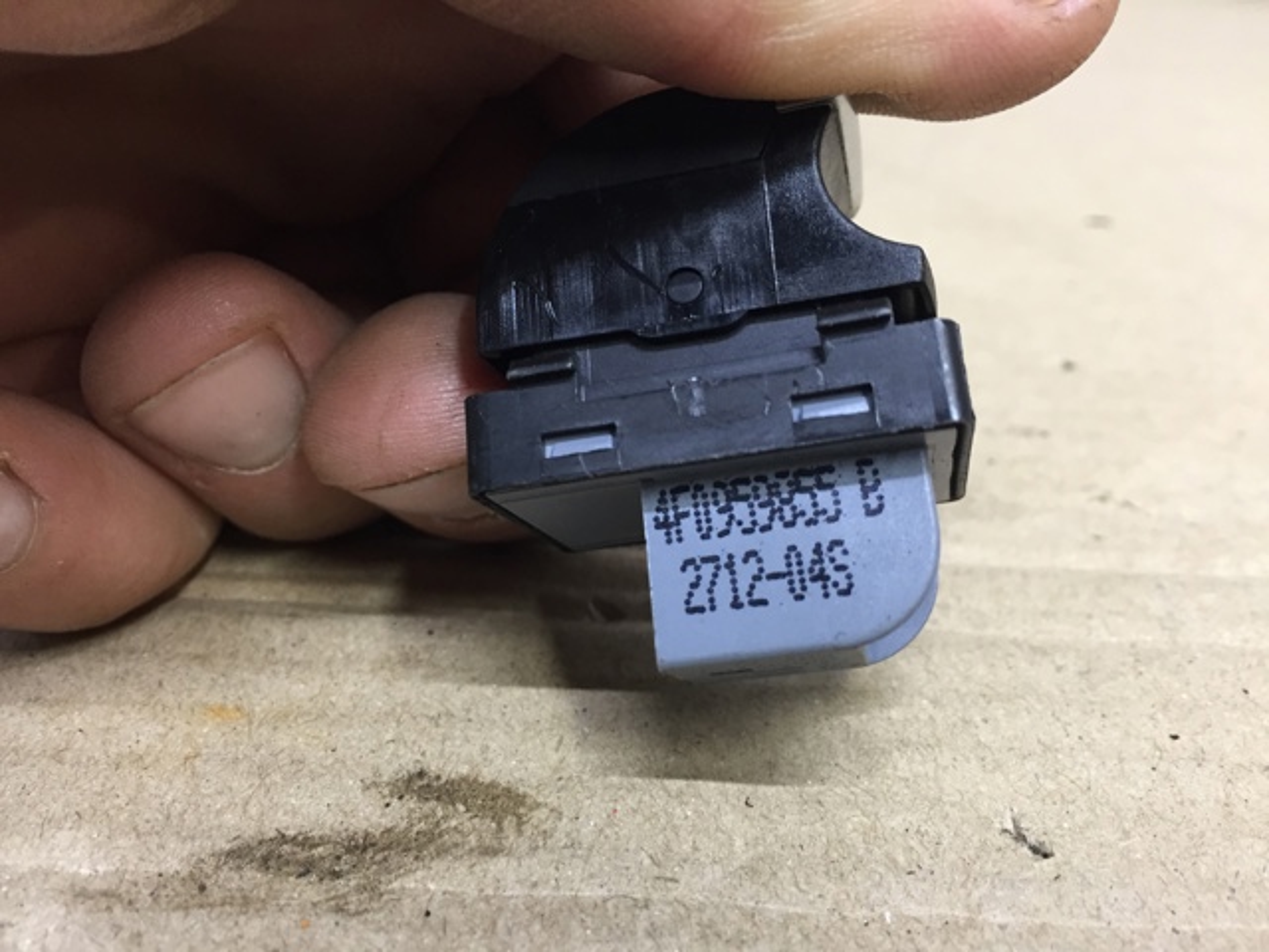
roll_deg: -2.9
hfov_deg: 61.7
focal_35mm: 29
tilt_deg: -28.9
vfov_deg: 48.2
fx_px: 1063
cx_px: 634
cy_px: 476
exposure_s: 1/33
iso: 125
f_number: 2.2
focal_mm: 4.15
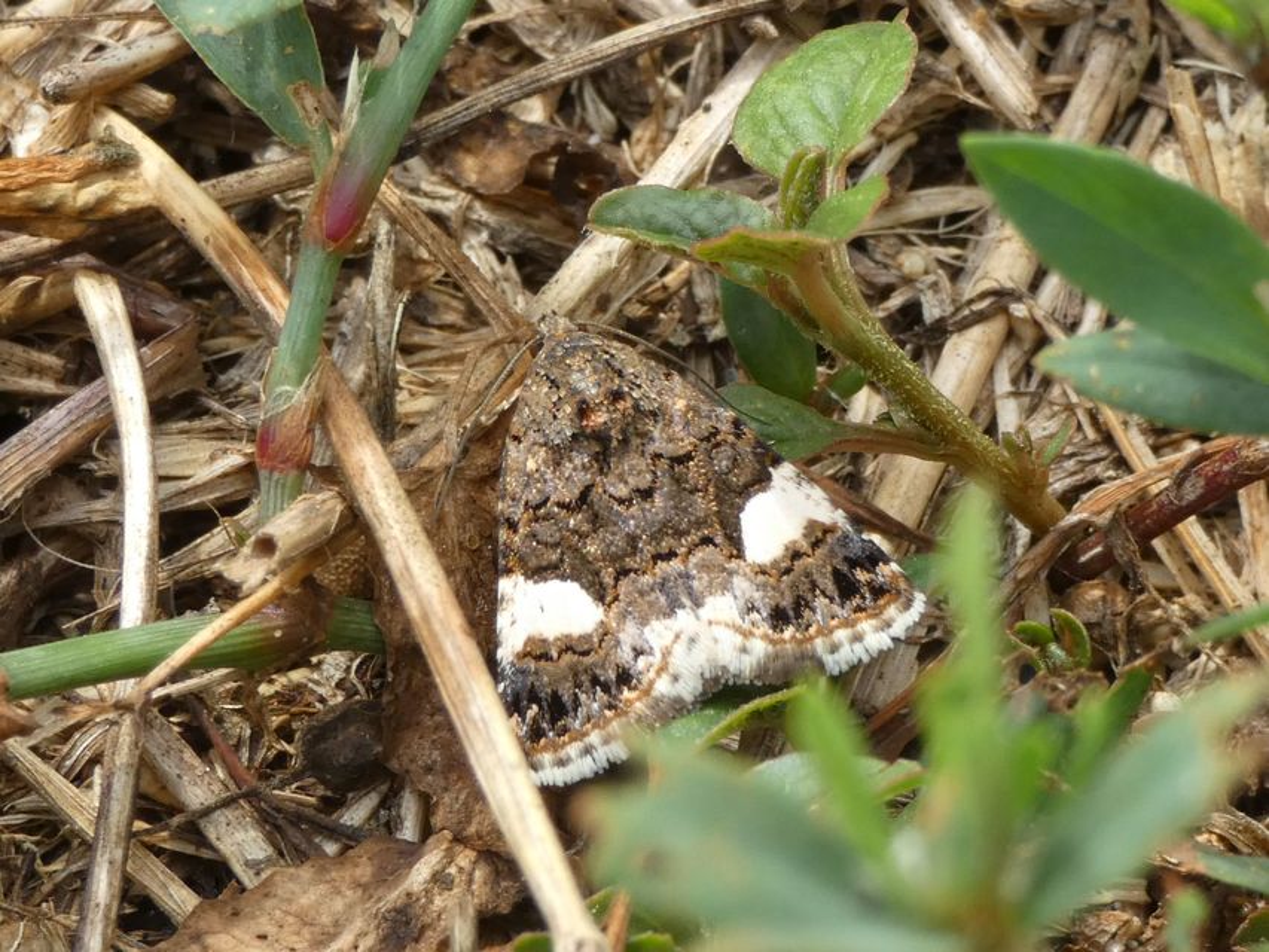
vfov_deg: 10.5
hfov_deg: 14.0
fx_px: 5170
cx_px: 634
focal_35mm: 141
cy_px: 476
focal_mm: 25.2
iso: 160
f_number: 5.3
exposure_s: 1/80
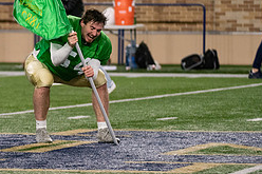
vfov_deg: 2.8
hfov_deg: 4.2
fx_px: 3578
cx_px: 55
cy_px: -11
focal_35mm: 492
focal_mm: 210
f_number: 4
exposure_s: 1/500
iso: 3600
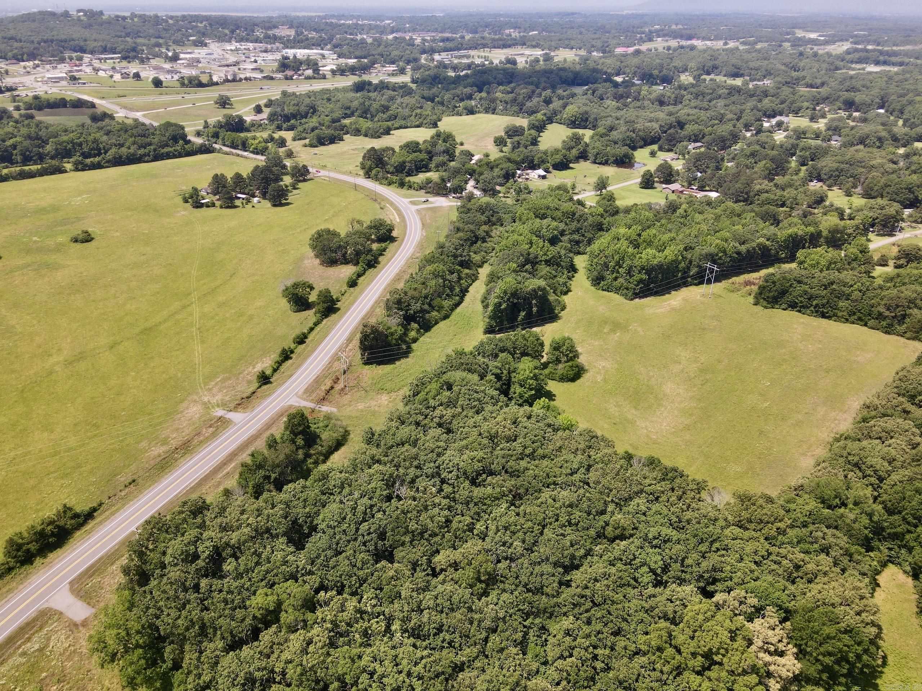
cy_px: 346
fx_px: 639
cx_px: 461
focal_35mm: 24
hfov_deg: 71.6
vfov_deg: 56.8
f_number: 2.8
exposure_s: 1/15
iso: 240
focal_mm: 4.5
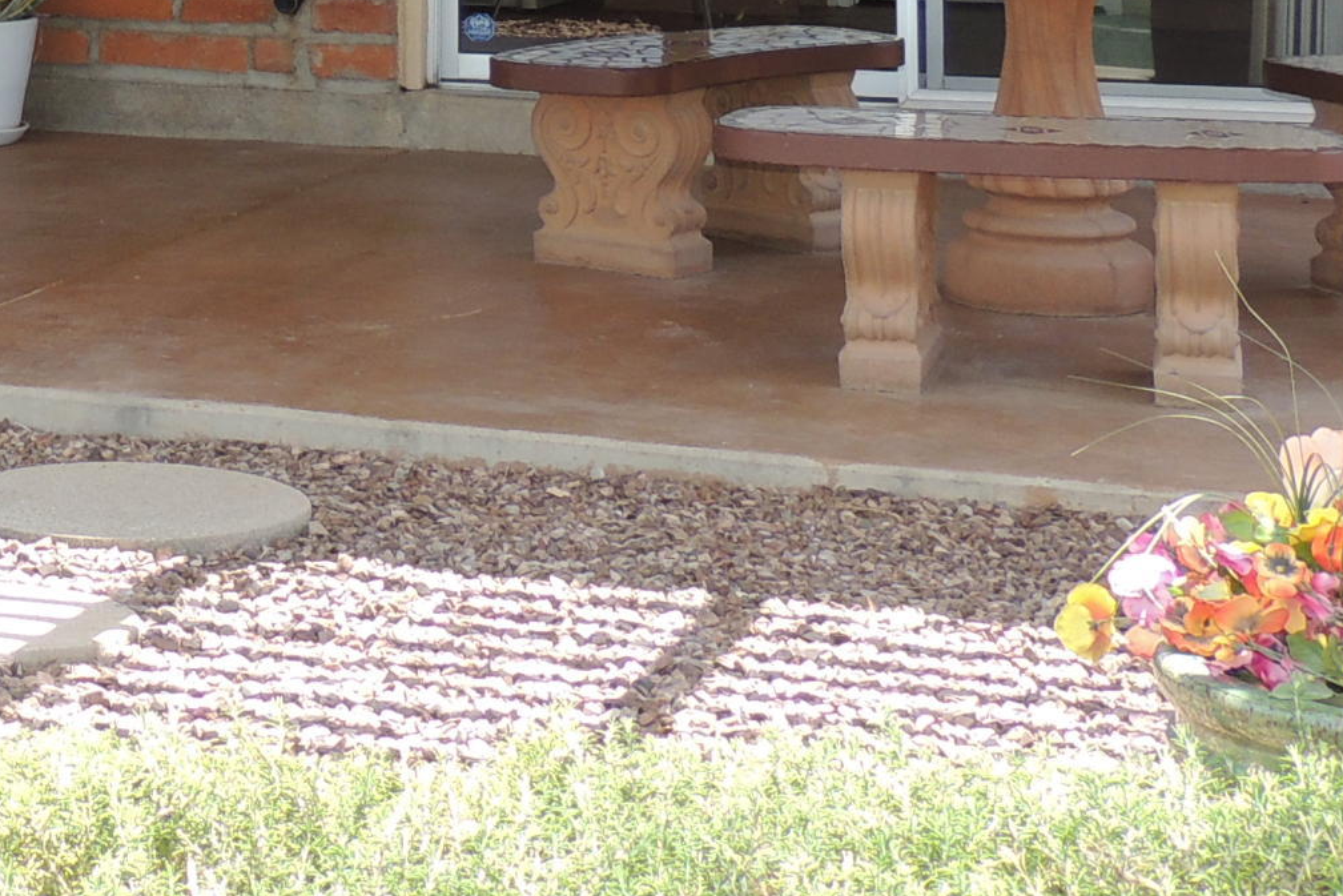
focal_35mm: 102
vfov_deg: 12.7
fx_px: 3805
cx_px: -205
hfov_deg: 19.1
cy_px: -457
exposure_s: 1/160
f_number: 3.2
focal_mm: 5.8
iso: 100
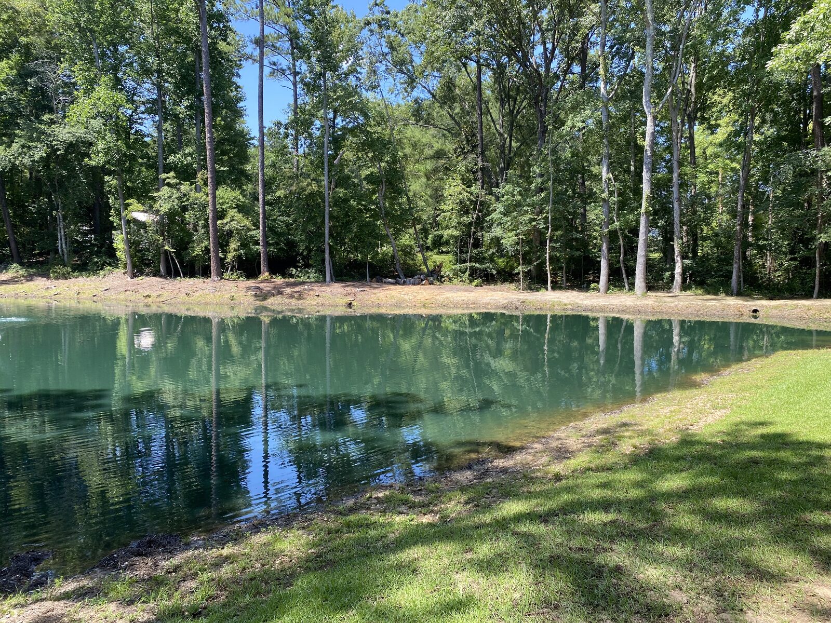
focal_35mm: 26
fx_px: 624
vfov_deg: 53.1
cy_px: 312
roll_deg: +0.2
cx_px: 416
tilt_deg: -3.6
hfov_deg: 67.3
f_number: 1.8
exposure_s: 1/565
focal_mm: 4.25
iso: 32
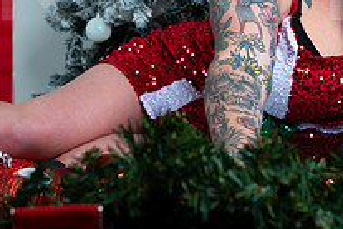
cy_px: -26
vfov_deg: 13.7
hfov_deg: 20.8
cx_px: 149
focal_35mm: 98
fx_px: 934
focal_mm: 35
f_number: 5
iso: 400
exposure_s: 1/640
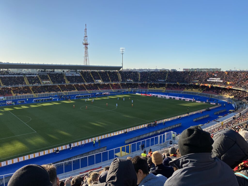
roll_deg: +0.0
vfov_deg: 53.1
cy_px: 93
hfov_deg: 67.3
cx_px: 124
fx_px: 186
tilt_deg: -6.7
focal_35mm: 26
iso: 32
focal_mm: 4.25
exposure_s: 1/2227
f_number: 1.8
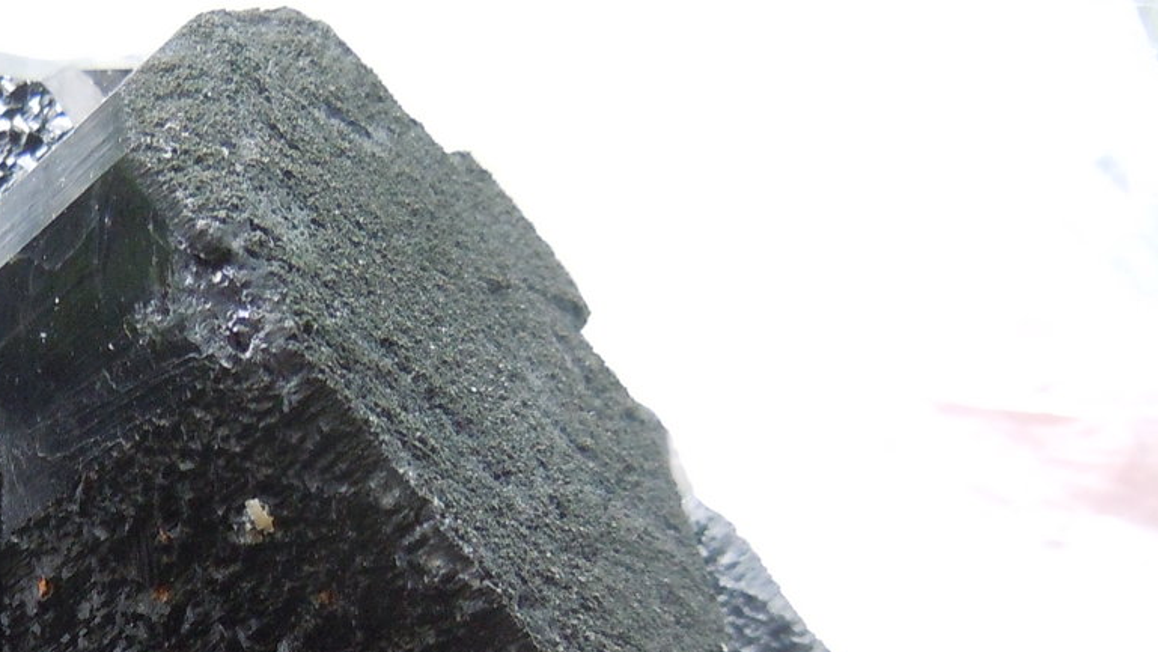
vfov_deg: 17.1
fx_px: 2088
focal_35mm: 68
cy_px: 747
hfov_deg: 28.9
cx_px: -20
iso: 320
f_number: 3.5
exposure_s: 1/60
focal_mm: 5.4
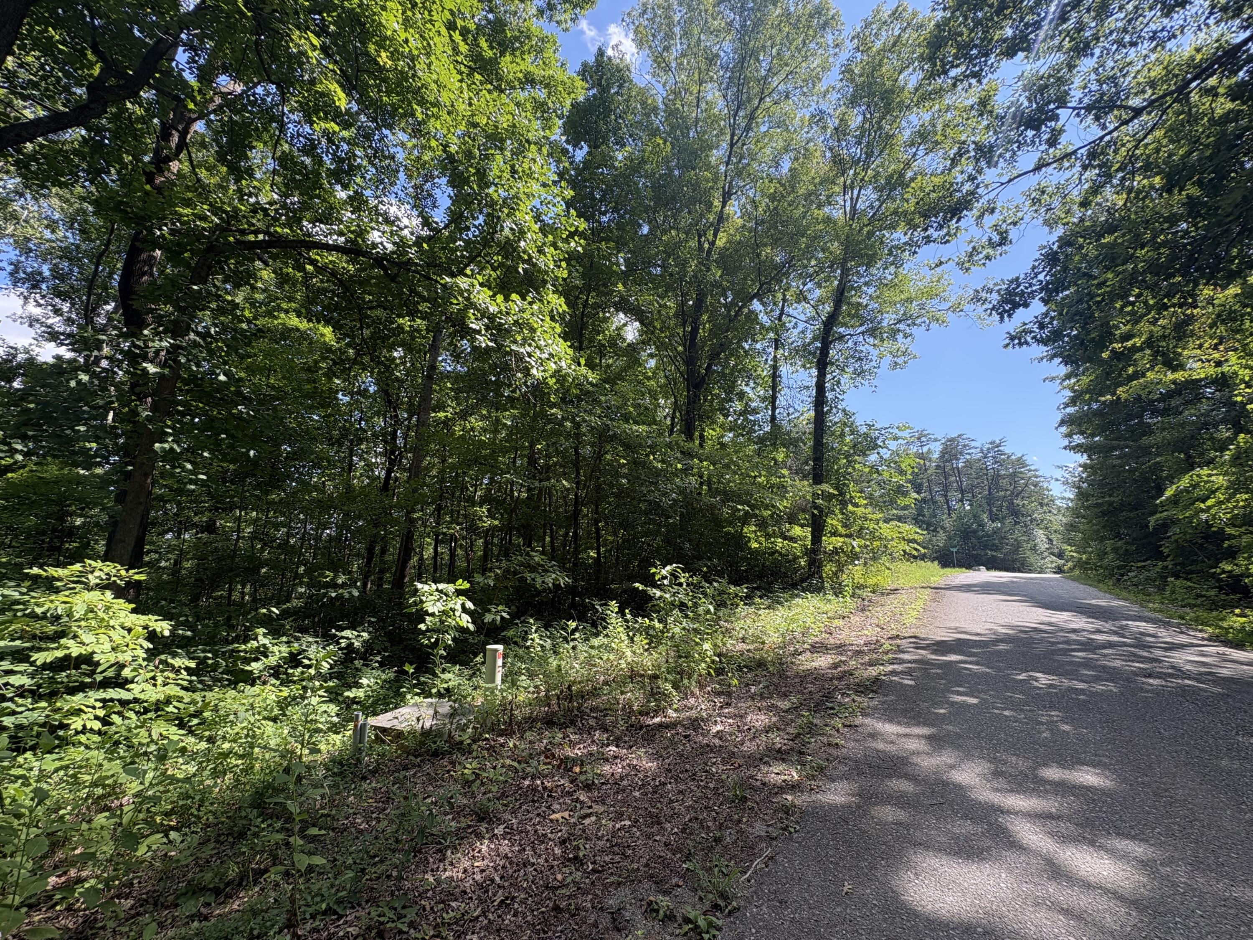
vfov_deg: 85.7
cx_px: 626
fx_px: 507
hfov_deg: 102.1
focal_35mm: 14
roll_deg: -1.0
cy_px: 470
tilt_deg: +10.8
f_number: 2.2
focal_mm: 2.22
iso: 64
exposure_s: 1/286
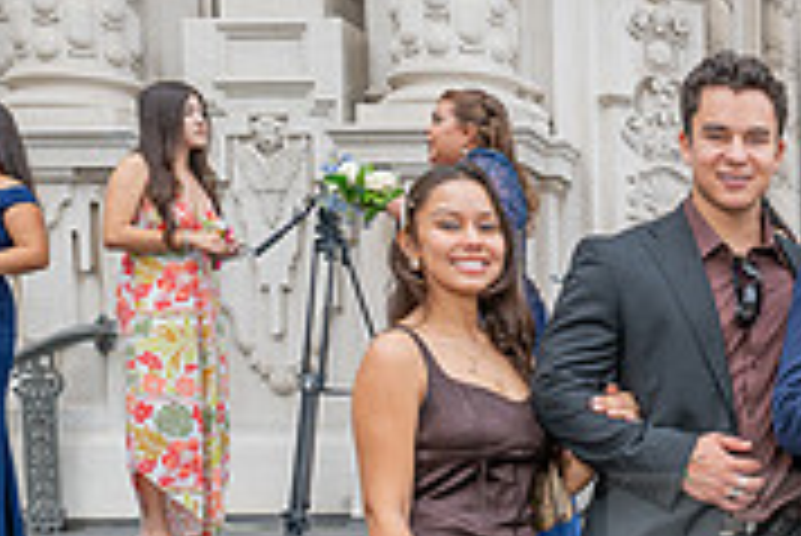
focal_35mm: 78
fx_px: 1737
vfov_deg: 17.0
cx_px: 999
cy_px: 579
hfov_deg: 23.4
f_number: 5
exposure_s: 1/200
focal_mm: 24
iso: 200
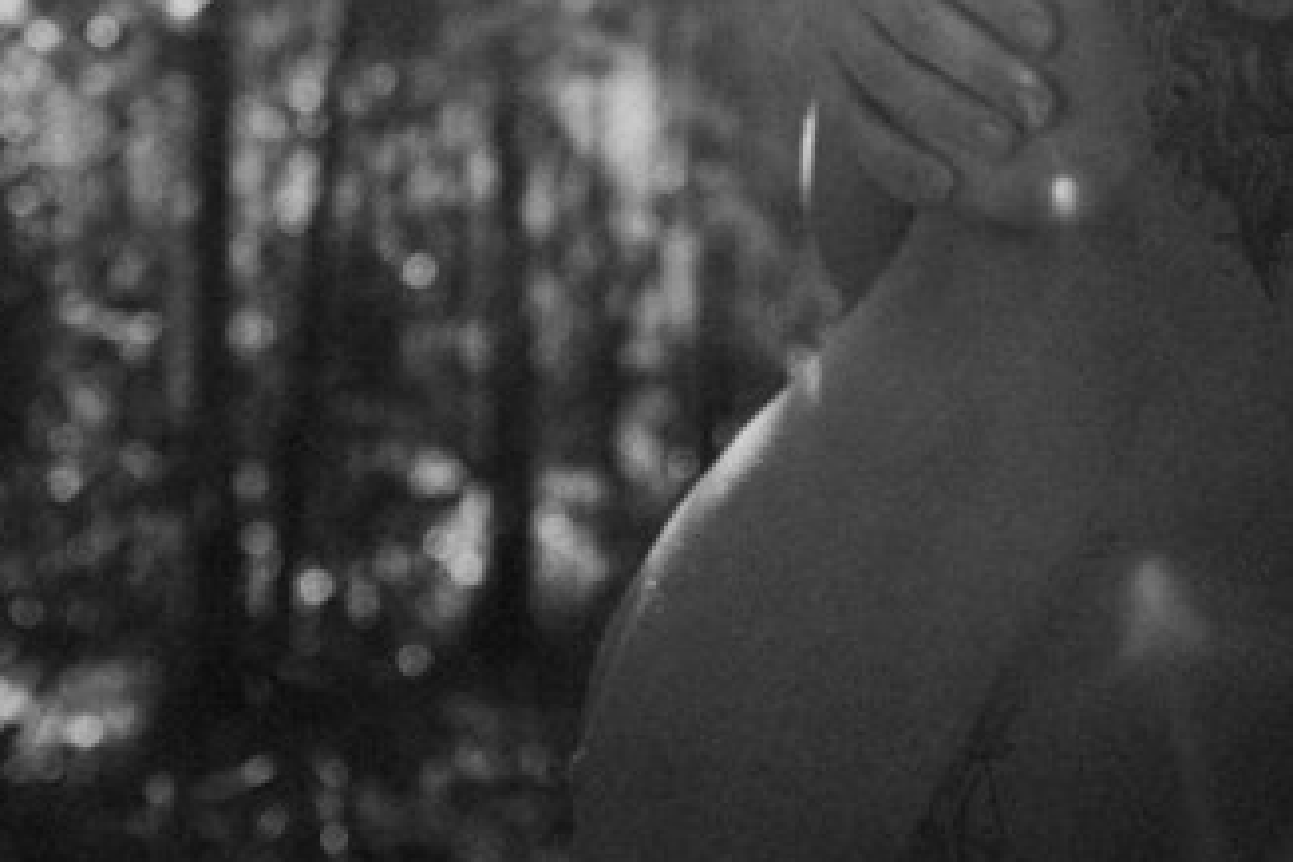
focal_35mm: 88
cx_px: 921
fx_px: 3160
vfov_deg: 14.6
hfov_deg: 23.0
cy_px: -368
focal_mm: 16
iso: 160
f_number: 1.8
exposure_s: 1/500
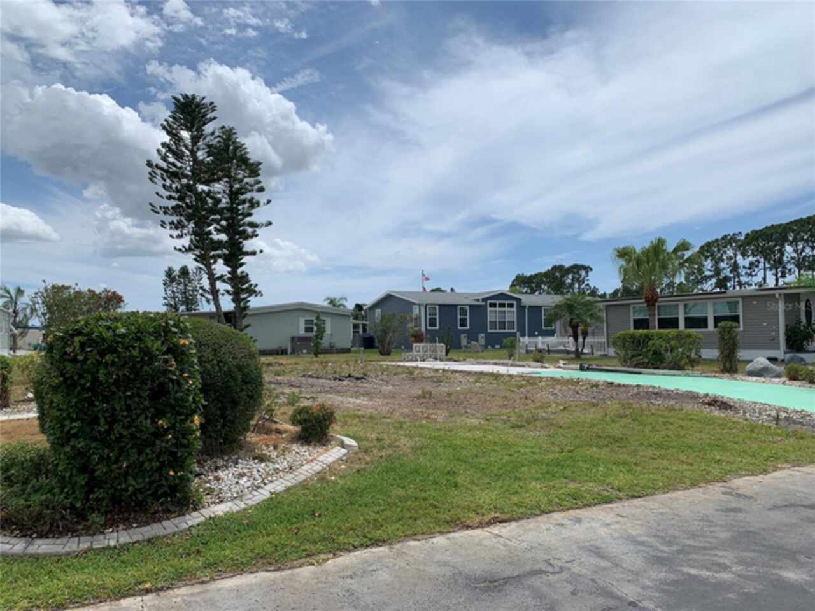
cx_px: 408
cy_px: 306
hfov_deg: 67.3
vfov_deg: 53.1
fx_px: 612
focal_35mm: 26
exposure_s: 1/4464
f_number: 1.8
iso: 25
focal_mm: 4.25
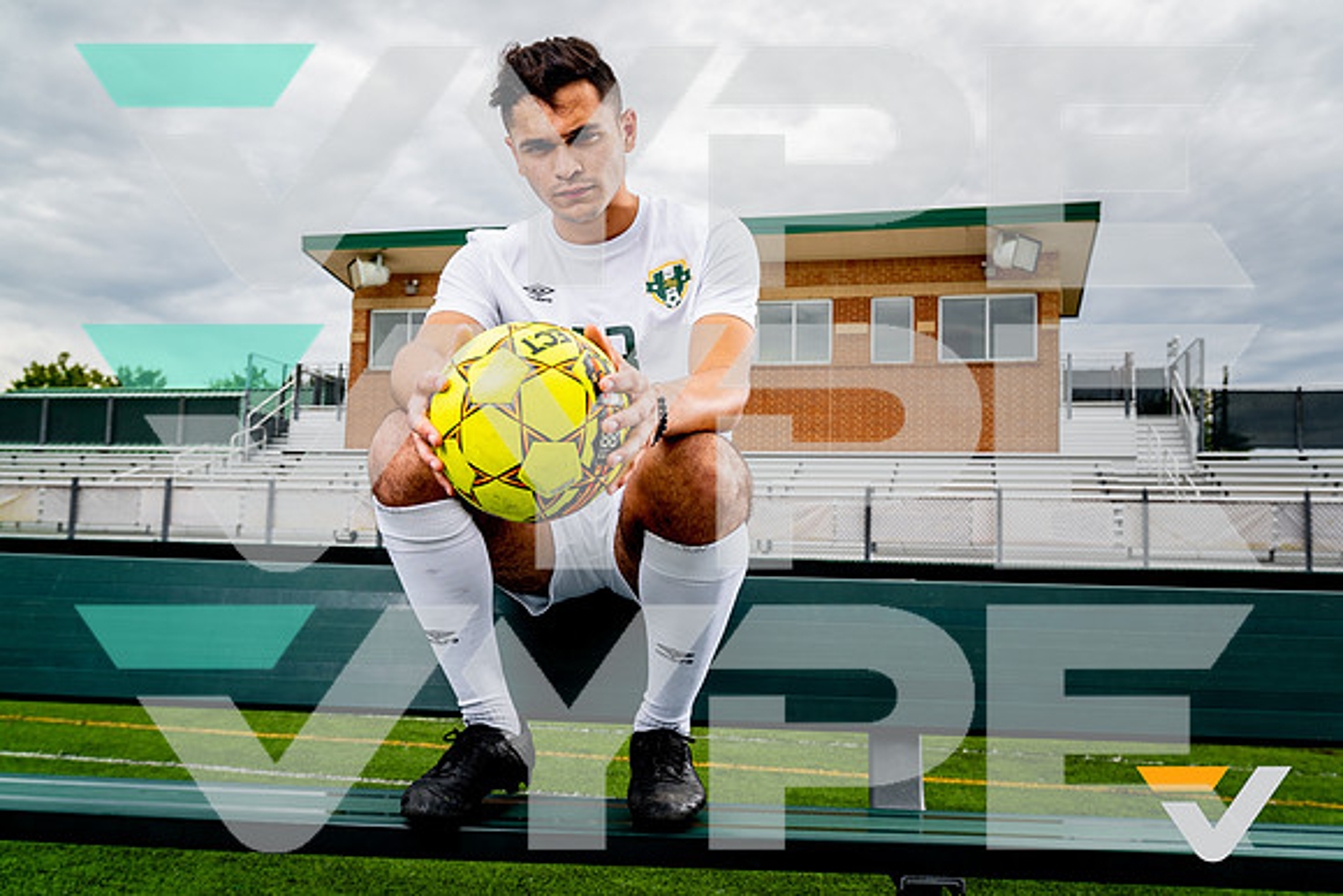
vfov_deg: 41.1
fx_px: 1194
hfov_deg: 58.7
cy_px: 448
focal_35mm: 32
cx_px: 672
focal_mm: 32
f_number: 6.7
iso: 100
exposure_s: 1/125
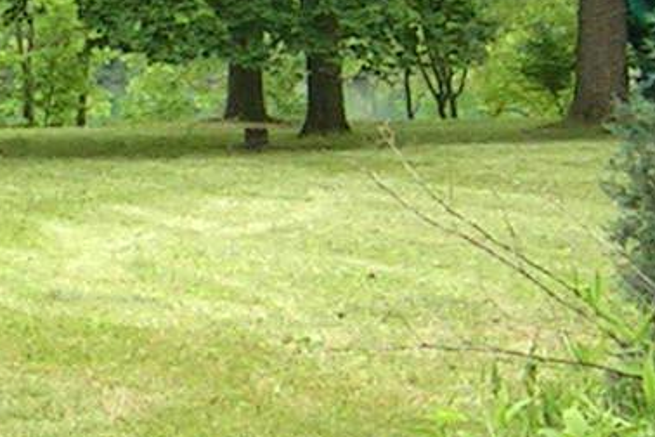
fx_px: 3584
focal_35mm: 197
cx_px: -250
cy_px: 128
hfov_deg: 10.2
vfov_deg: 7.0
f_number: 2.8
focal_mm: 5.4
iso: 50
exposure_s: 1/128
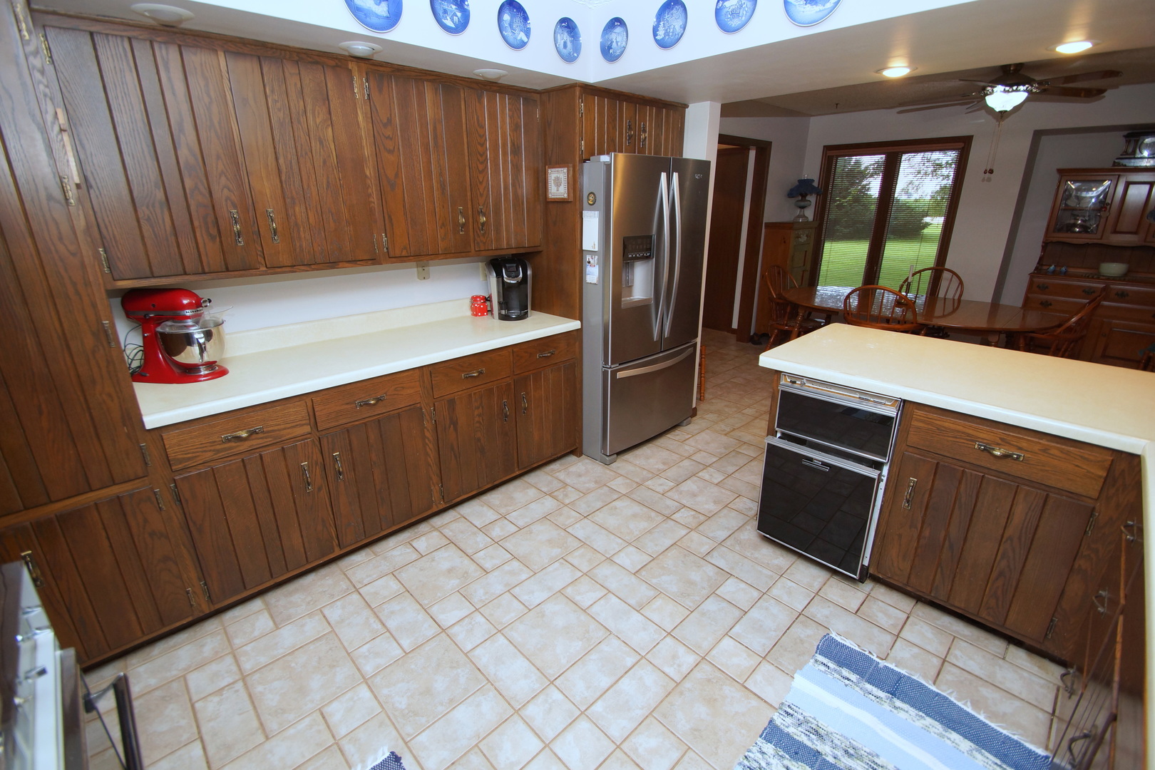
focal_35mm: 15
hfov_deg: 100.4
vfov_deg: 77.3
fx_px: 481
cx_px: 578
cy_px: 385
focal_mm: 10
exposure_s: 1/60
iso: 400
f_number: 4
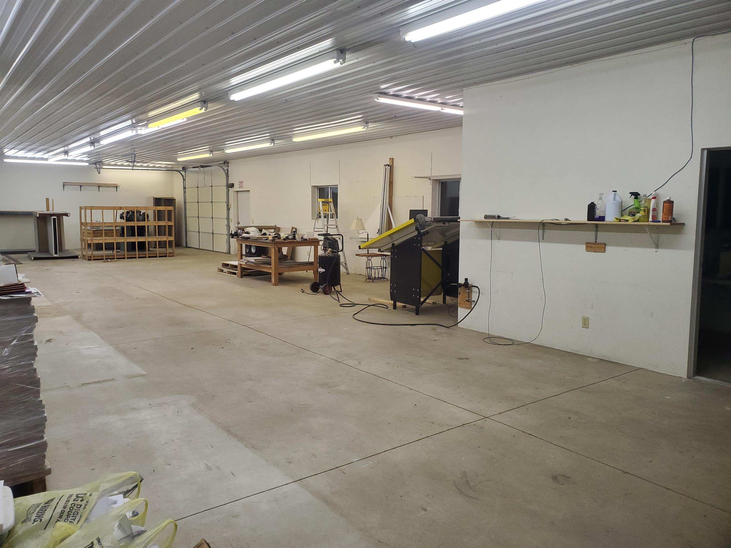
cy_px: 274
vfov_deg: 53.1
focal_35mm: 26
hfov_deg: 67.3
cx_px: 366
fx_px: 549
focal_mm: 4.3
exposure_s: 1/120
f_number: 2.4
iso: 250
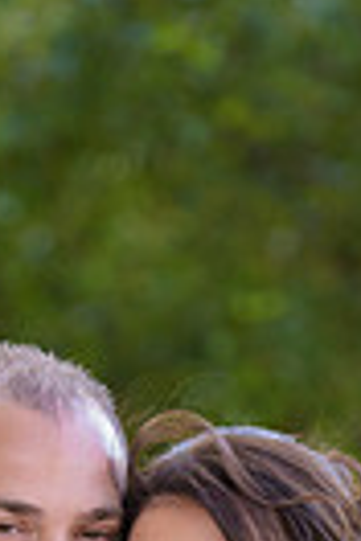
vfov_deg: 5.0
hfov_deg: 3.4
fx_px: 6137
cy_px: 906
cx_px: 131
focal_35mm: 408
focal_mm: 120
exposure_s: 1/200
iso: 200
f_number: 3.2
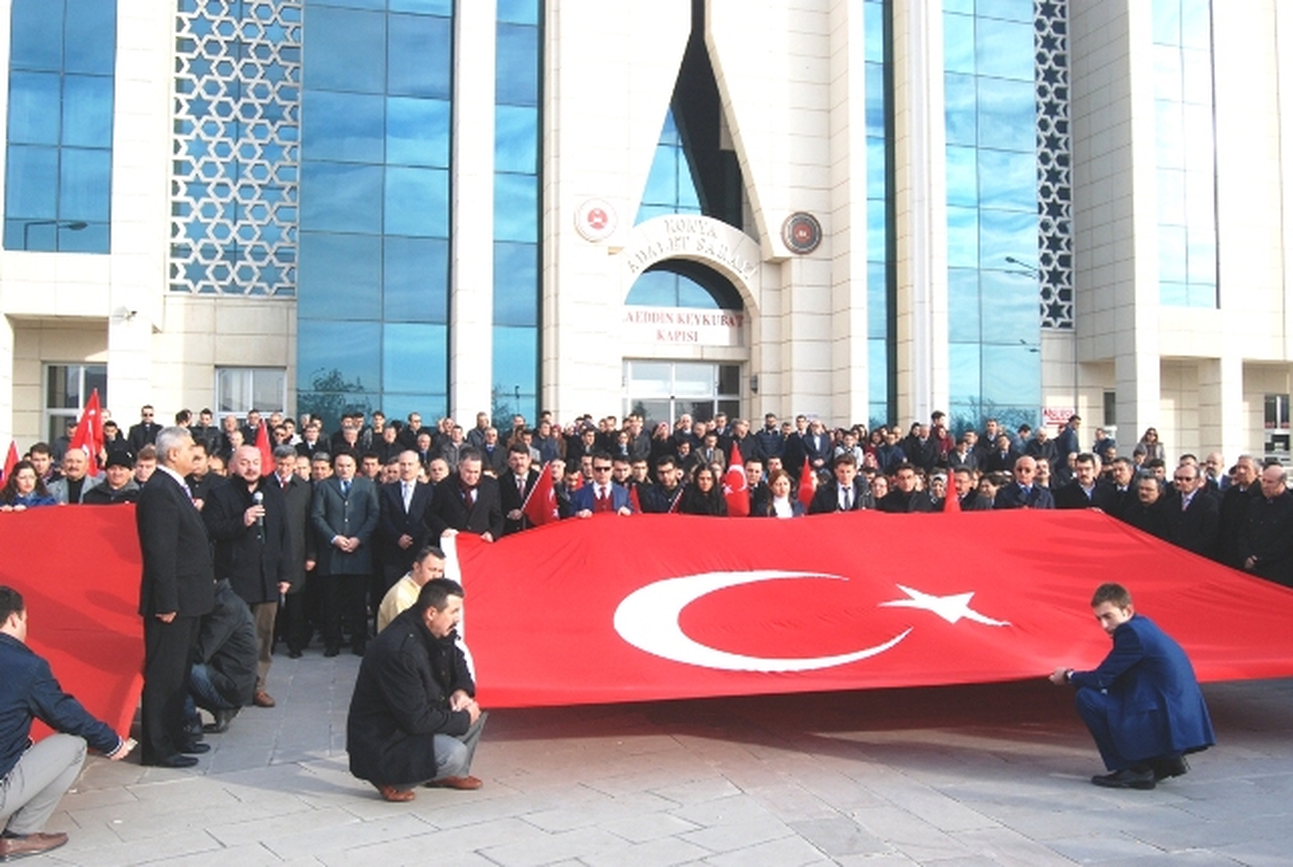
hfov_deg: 57.1
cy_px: 434
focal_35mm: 33
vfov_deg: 40.1
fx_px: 1187
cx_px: 646
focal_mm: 22
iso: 400
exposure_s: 1/320
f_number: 9
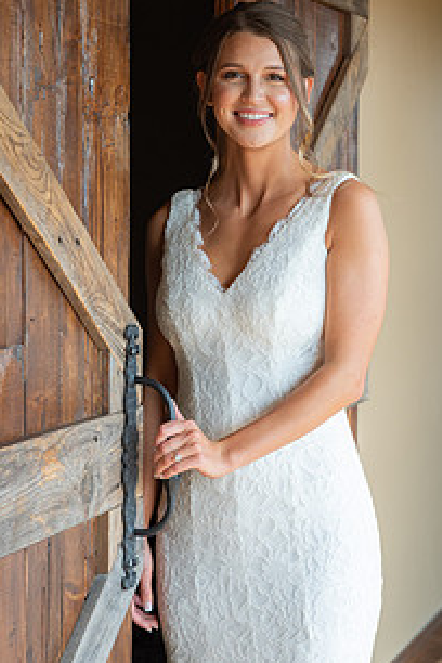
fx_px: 1897
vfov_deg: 19.8
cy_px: 243
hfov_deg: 13.3
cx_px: 251
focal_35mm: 103
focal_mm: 70
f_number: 4.5
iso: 320
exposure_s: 1/160
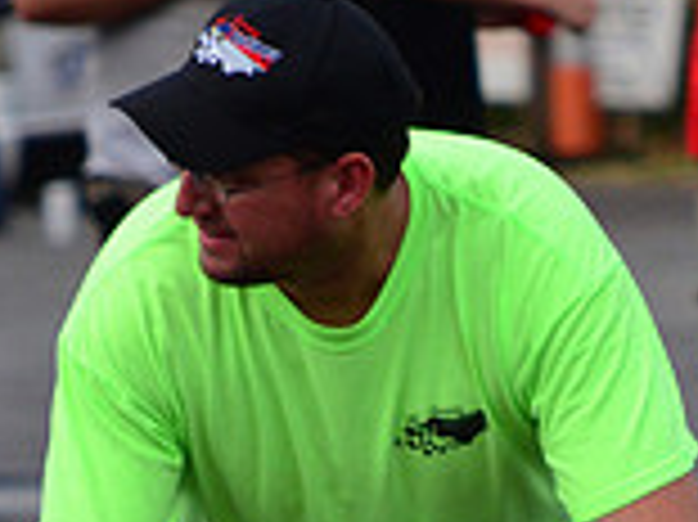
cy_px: 837
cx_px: 599
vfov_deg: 1.4
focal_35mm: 1077
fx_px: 21700
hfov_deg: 1.8
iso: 1000
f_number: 5.6
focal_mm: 200
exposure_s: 1/2000
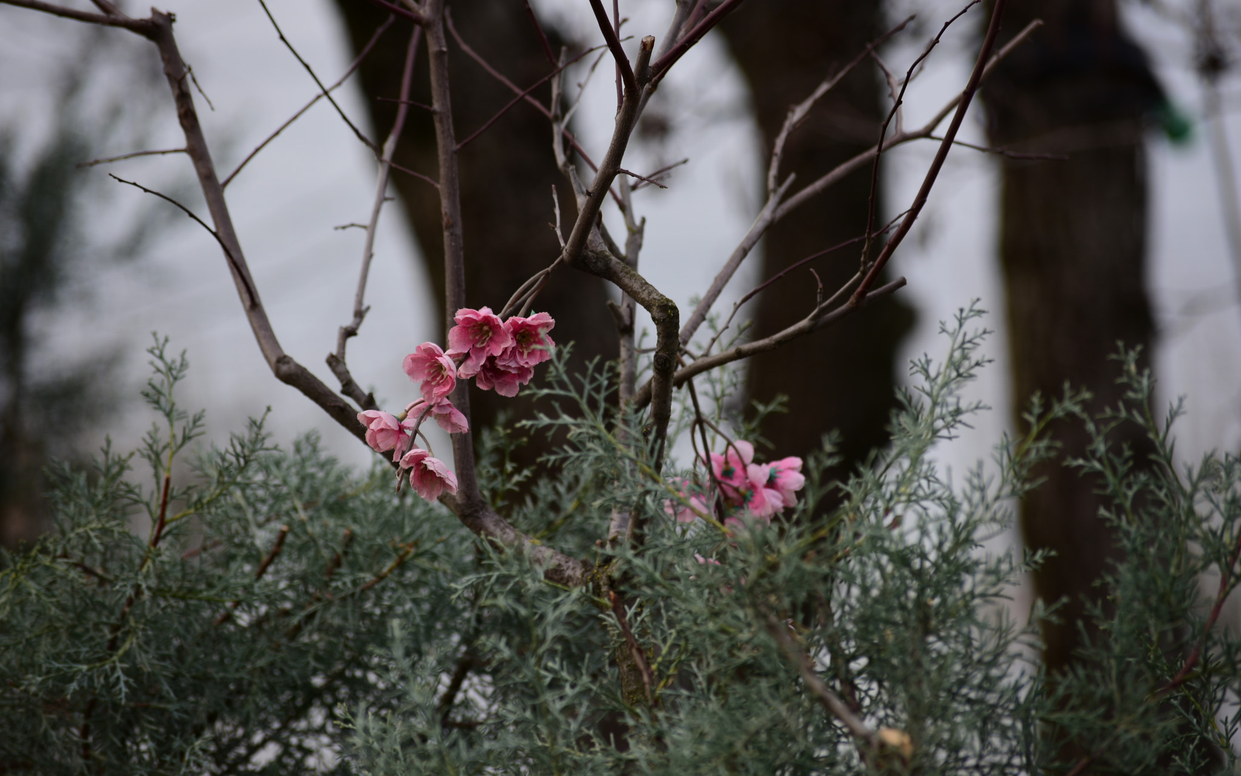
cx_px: 621
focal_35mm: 192
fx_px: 6477
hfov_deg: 10.9
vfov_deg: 6.9
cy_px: 383
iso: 100
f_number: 4.8
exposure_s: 1/60
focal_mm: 125
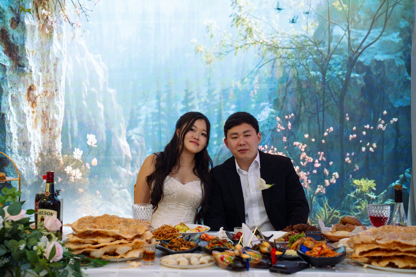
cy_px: 138
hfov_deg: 42.7
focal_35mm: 46
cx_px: 208
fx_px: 532
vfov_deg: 29.2
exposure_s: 1/50
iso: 500
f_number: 4.5
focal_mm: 46
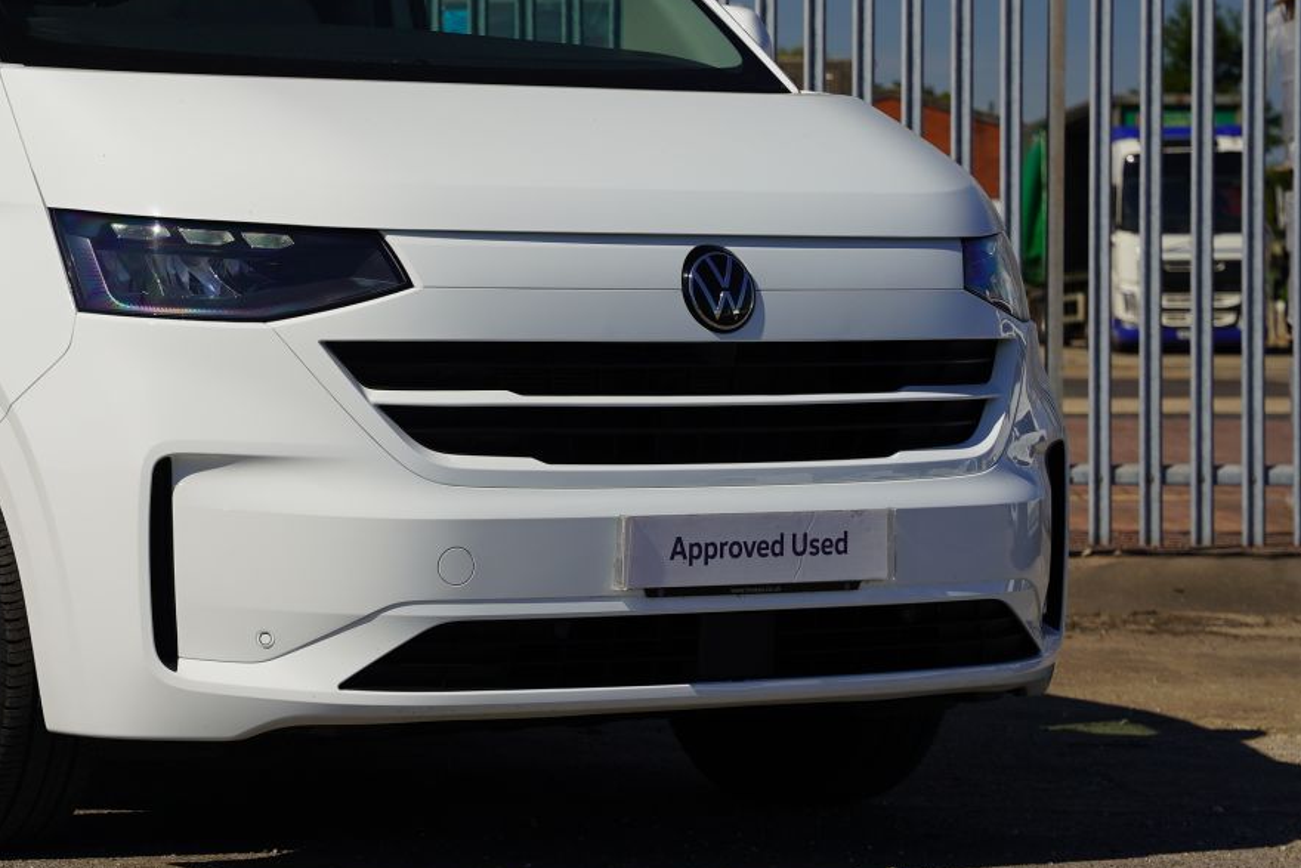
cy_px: 231
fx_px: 3966
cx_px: 152
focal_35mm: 110
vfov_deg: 12.5
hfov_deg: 18.4
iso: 100
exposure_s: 1/800
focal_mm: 60.4
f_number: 5
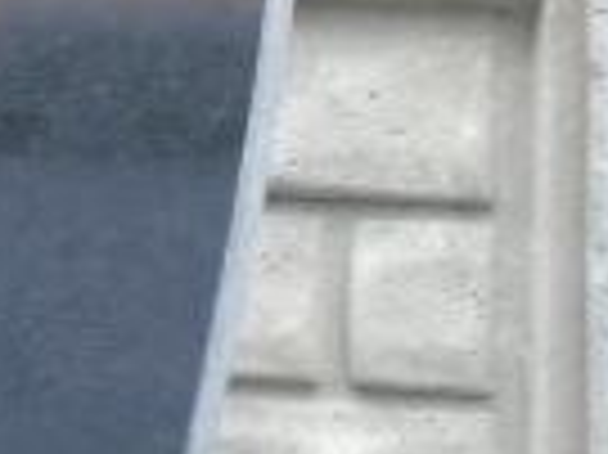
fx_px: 7809
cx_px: -820
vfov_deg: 3.3
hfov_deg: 4.4
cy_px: -112
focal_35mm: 445
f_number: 4.3
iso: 100
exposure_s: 1/30
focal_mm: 17
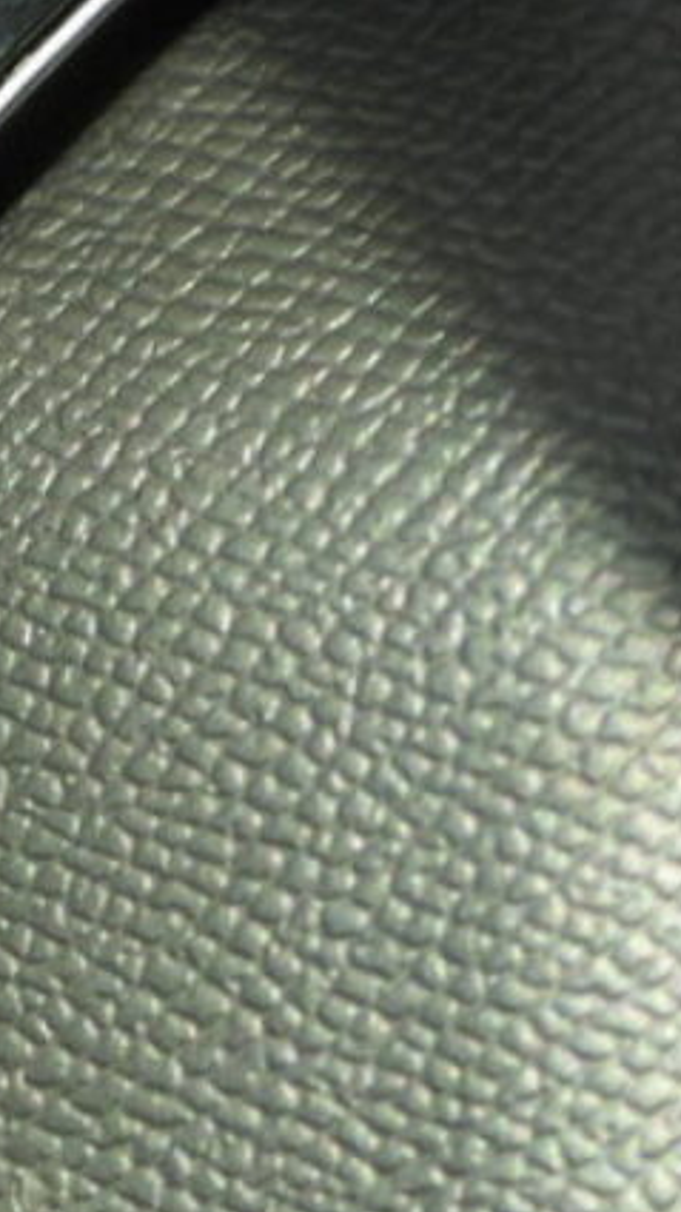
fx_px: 8798
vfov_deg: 7.9
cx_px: -1331
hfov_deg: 4.3
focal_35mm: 274
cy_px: 1084
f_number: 3.5
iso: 100
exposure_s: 1/400
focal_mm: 13.5
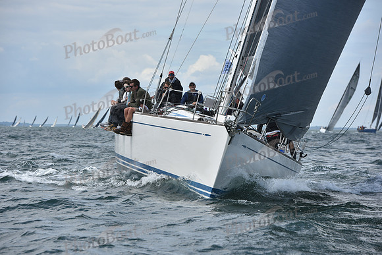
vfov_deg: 8.1
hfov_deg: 12.1
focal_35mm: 170
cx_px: 191
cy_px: 128
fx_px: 1804
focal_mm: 170
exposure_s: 1/1250
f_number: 7.1
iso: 250
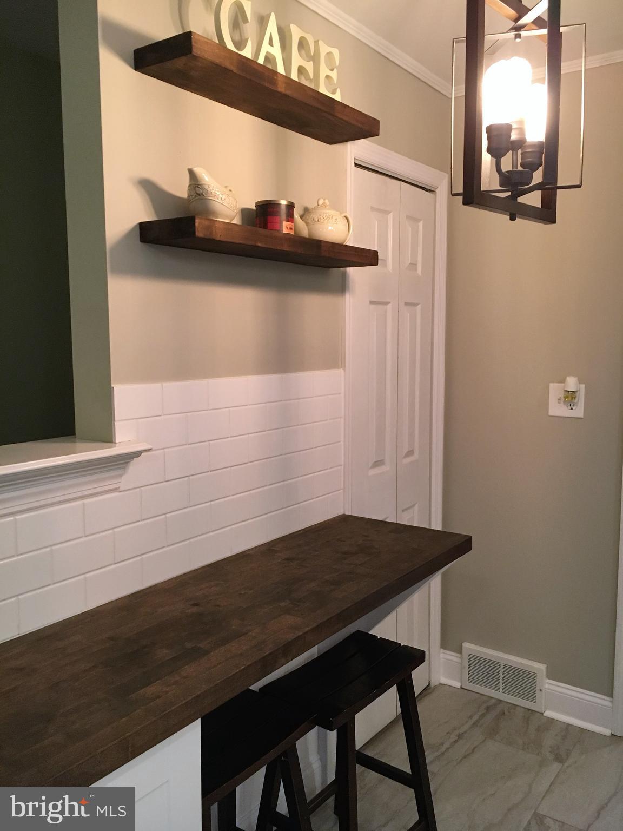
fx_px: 696
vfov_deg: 61.7
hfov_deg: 48.2
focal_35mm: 29
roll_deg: +0.9
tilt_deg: -4.3
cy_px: 416
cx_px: 312
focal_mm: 4.15
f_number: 2.2
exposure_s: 1/30
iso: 160
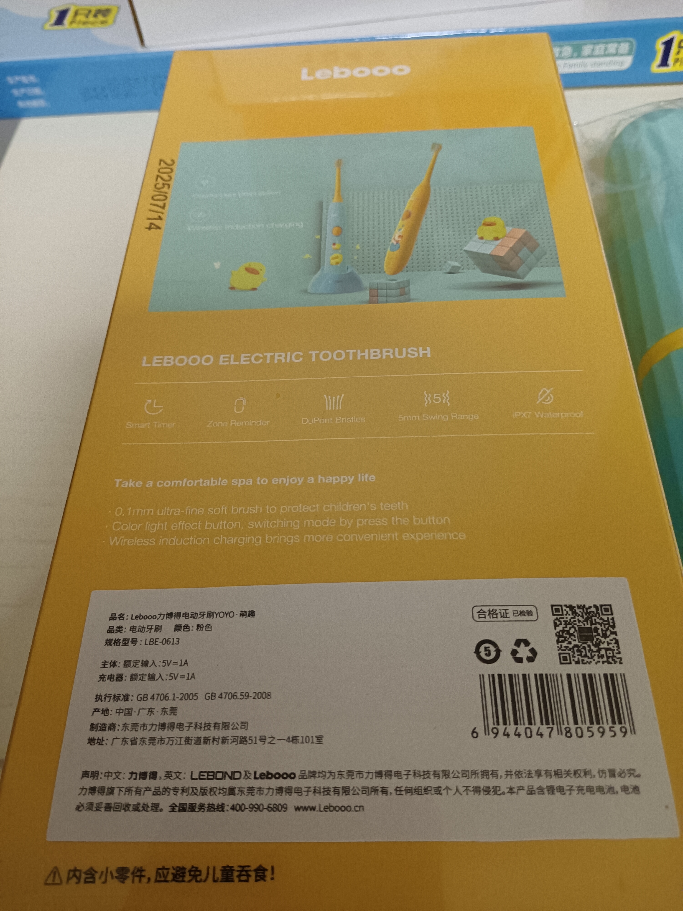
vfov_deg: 67.3
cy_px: 456
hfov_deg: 53.1
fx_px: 684
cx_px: 342
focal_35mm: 26
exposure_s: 1/100
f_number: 1.8
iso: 2022
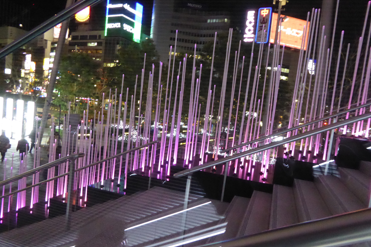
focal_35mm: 27
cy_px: 137
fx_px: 278
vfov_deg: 47.8
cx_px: 191
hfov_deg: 67.4
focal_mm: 4.3
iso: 1600
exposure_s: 1/30
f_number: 3.3
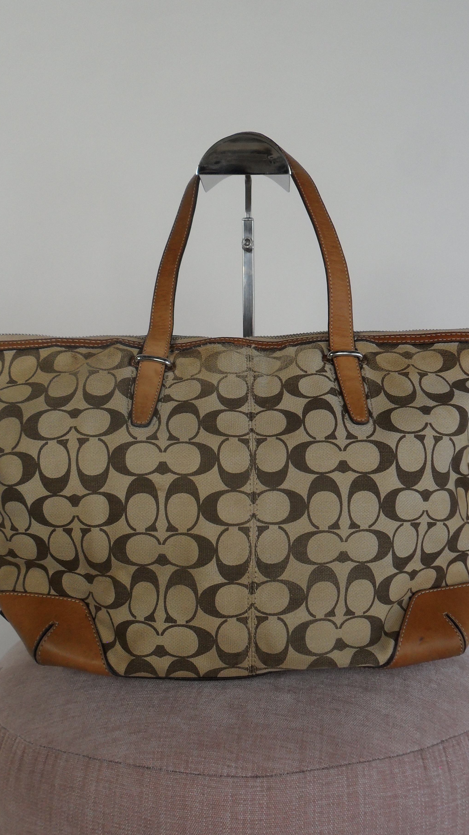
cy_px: 418
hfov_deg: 33.7
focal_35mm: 35
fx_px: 774
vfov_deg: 56.6
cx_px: 241
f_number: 3.7
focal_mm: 5.7
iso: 100
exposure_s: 1/90
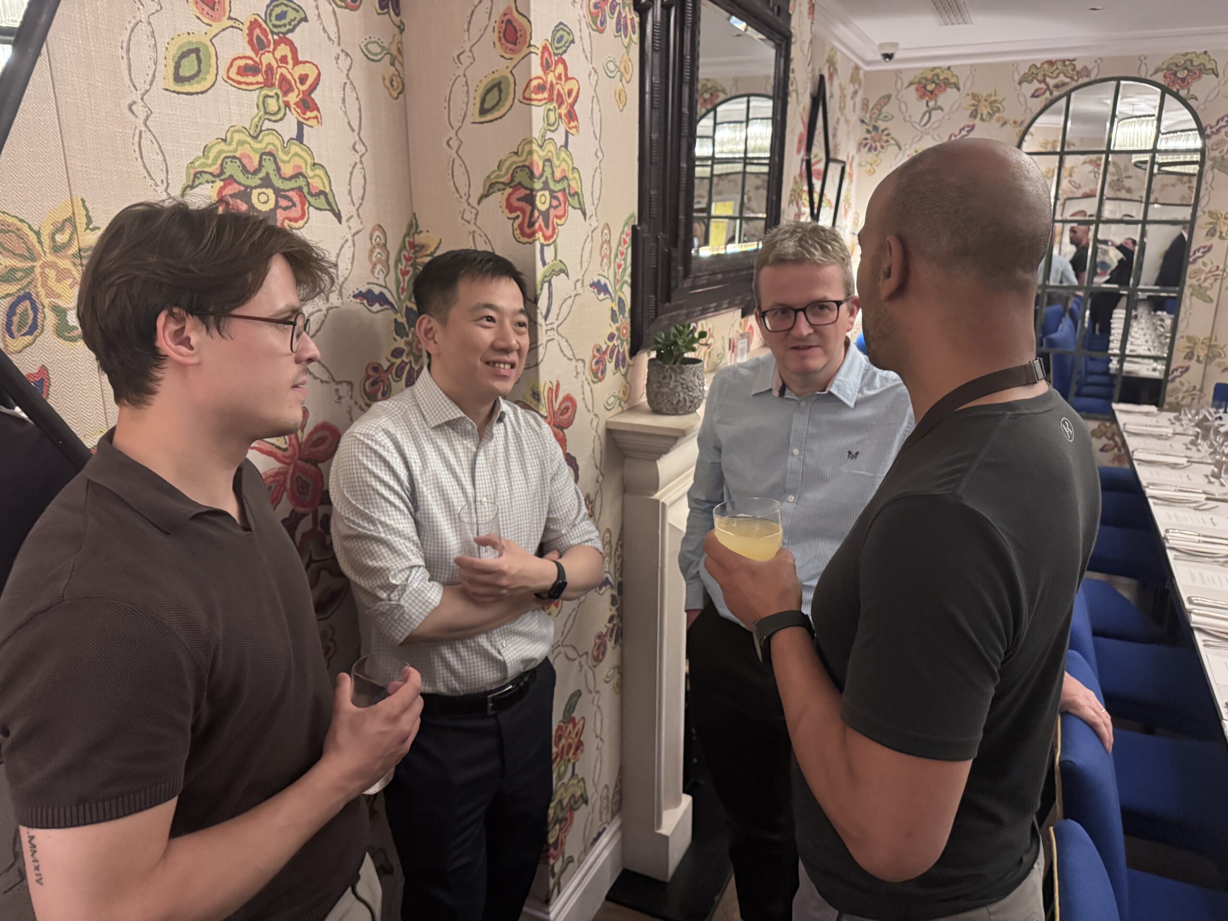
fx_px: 851
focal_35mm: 24
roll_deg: +0.1
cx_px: 614
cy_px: 460
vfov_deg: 56.8
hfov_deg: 71.6
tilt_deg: -17.3
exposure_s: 1/40
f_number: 1.78
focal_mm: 6.76
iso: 1000
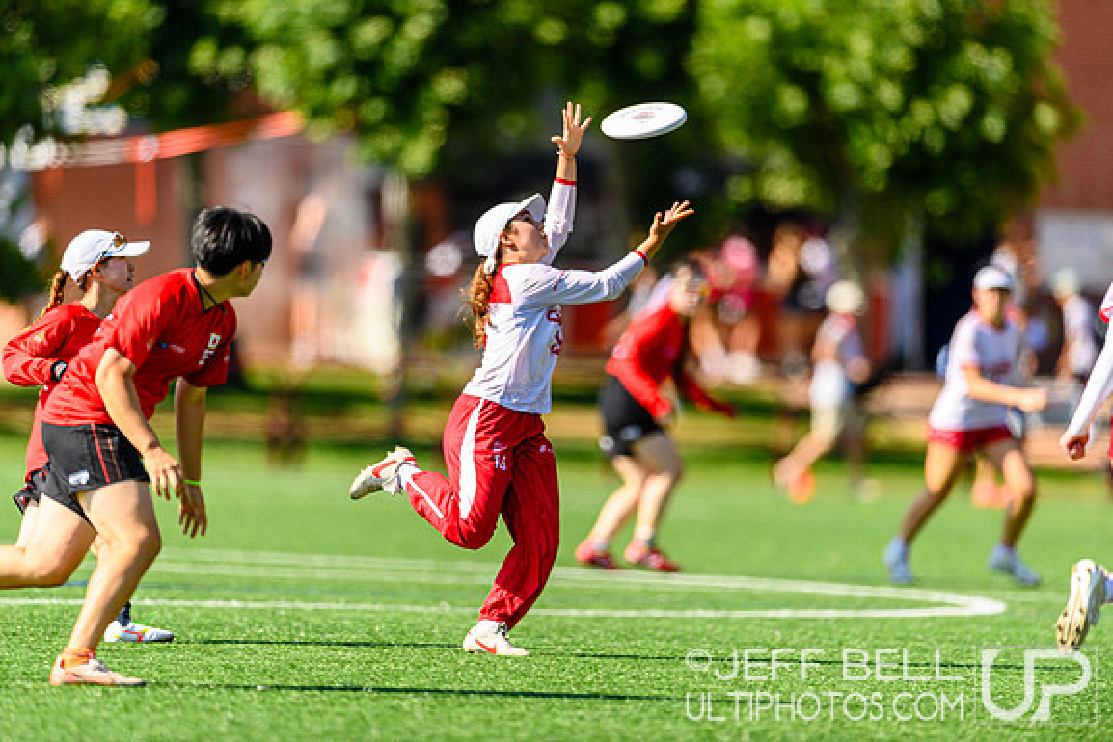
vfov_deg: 3.4
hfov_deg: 5.1
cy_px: 371
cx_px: 557
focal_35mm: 402
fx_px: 12431
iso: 100
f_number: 3.2
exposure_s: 1/1250
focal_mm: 400
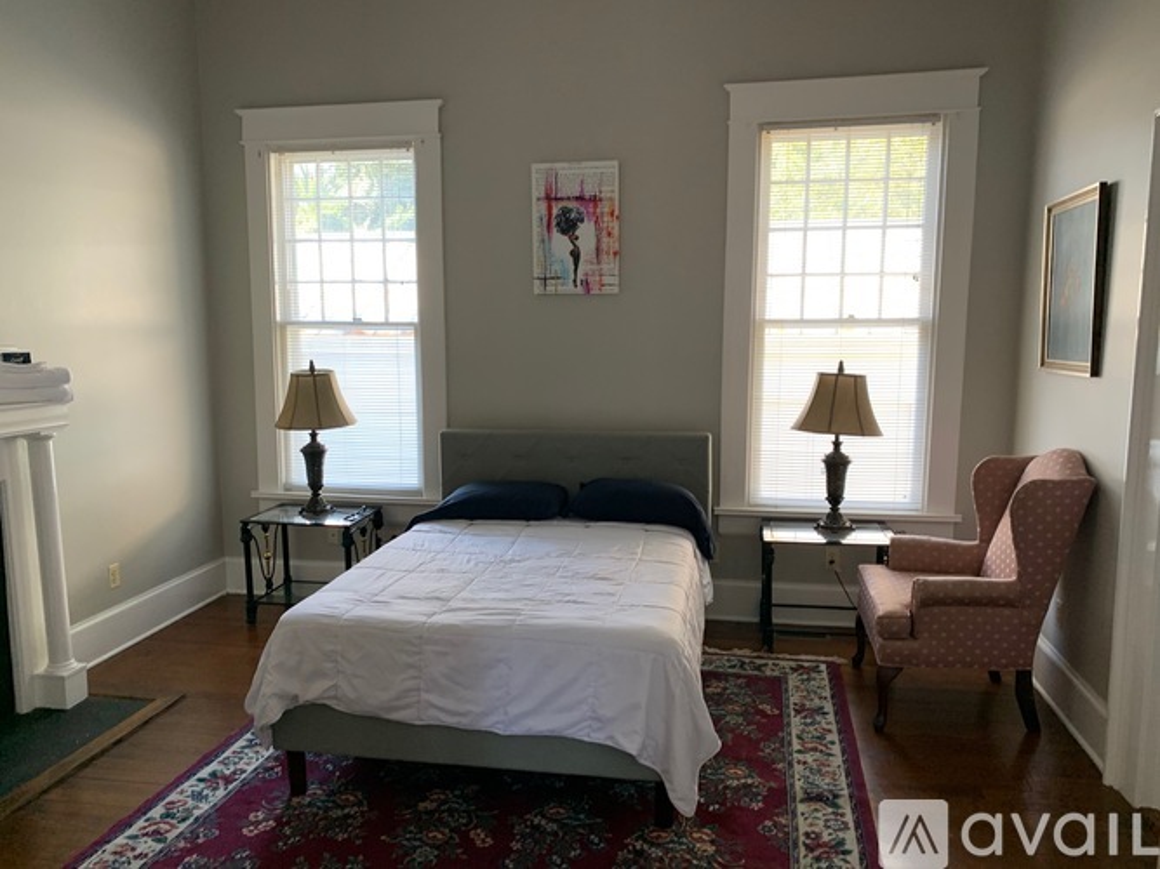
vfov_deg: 53.0
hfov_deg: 67.3
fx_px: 871
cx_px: 580
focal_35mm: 26
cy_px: 434
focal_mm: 4.25
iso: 100
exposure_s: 1/63
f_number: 1.8
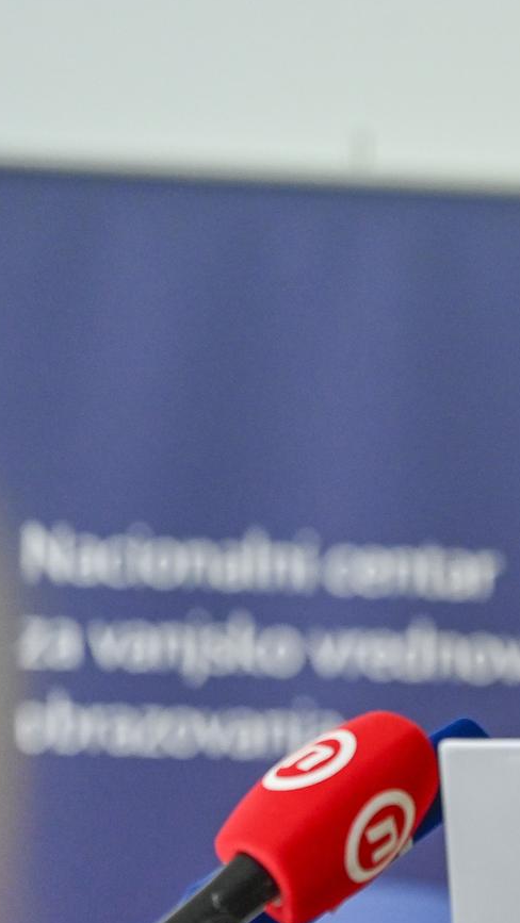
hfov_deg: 4.2
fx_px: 7105
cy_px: 543
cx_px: 604
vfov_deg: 7.4
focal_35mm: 290
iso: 4000
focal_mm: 150
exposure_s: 1/400
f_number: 2.8
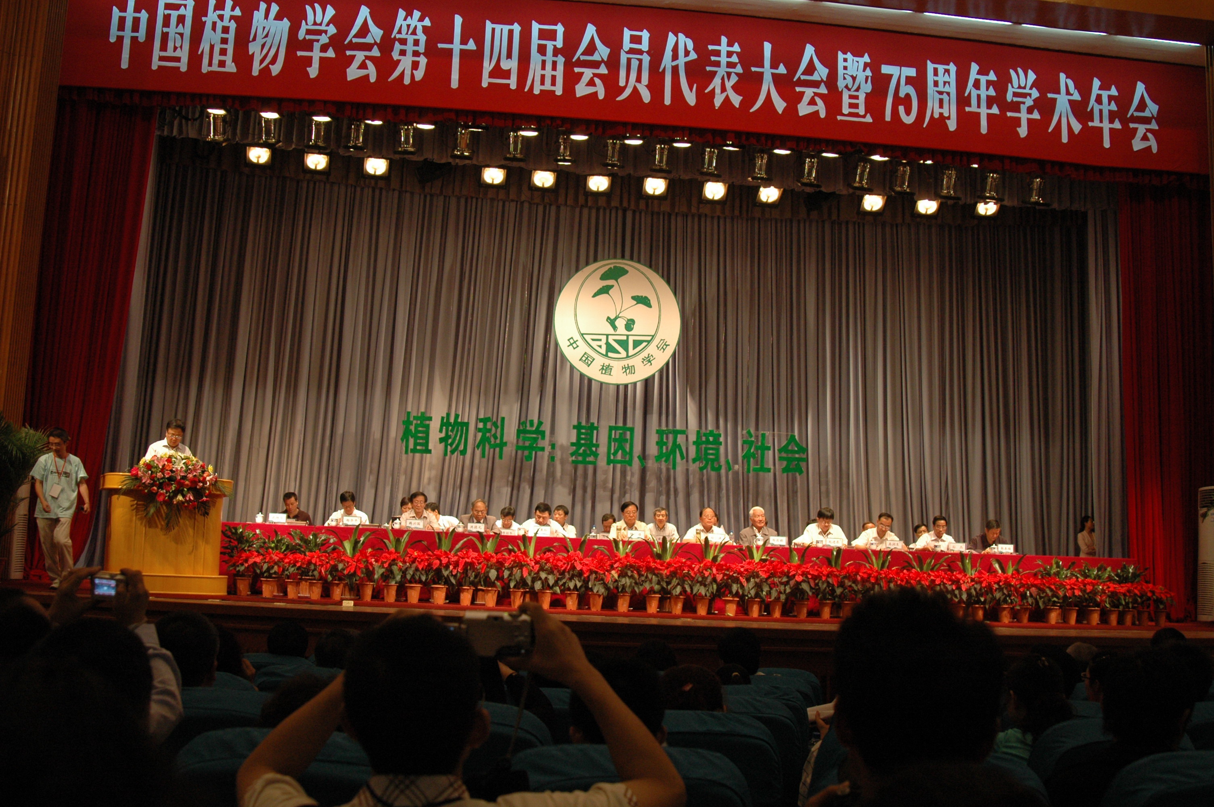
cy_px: 404
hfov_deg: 53.2
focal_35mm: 36
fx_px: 1213
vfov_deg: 36.8
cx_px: 607
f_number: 4
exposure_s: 1/60
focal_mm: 24
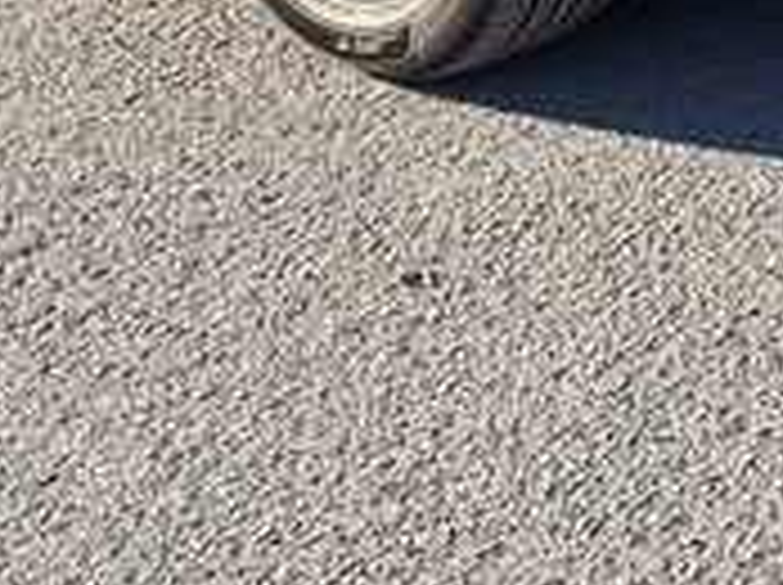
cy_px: -572
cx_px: 1764
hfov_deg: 12.6
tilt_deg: -14.3
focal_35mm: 129
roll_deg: -1.6
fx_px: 2914
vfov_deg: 10.6
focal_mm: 6.76
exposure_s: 1/1934
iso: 100
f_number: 1.78
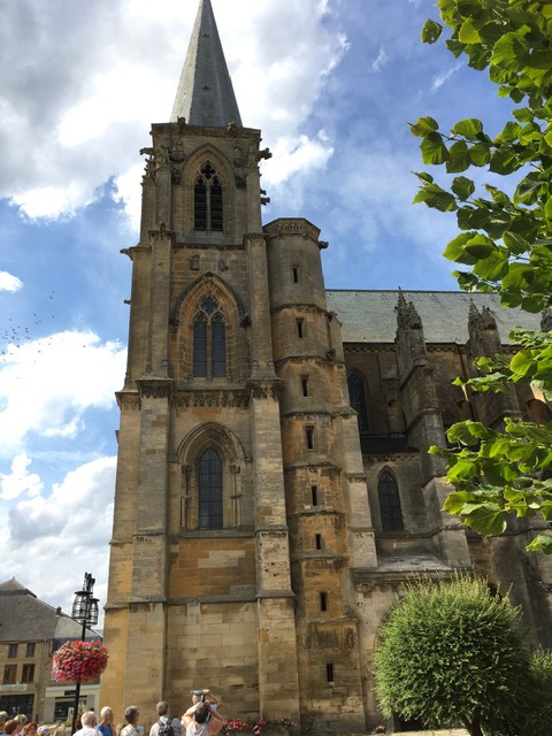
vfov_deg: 61.7
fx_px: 617
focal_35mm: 29
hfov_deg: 48.2
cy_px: 368
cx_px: 276
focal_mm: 4.15
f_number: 2.2
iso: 25
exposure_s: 1/962
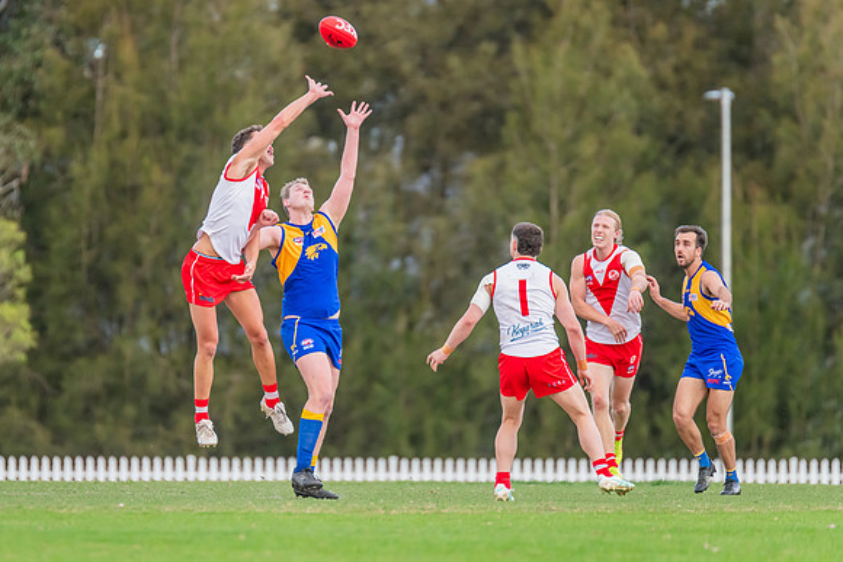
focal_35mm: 541
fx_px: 12667
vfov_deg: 2.5
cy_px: 261
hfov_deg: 3.8
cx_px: 314
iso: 1400
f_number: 4
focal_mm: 420
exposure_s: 1/1250
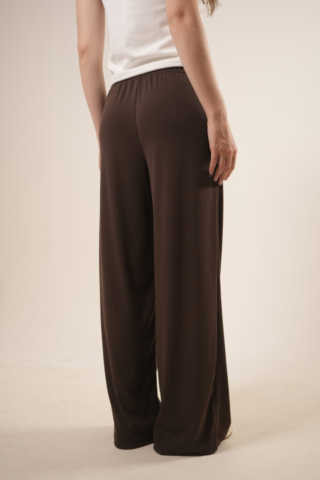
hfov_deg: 27.0
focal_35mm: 50
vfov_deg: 39.6
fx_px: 667
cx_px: 160
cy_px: 240
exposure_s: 1/100
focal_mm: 50
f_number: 3.2
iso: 640
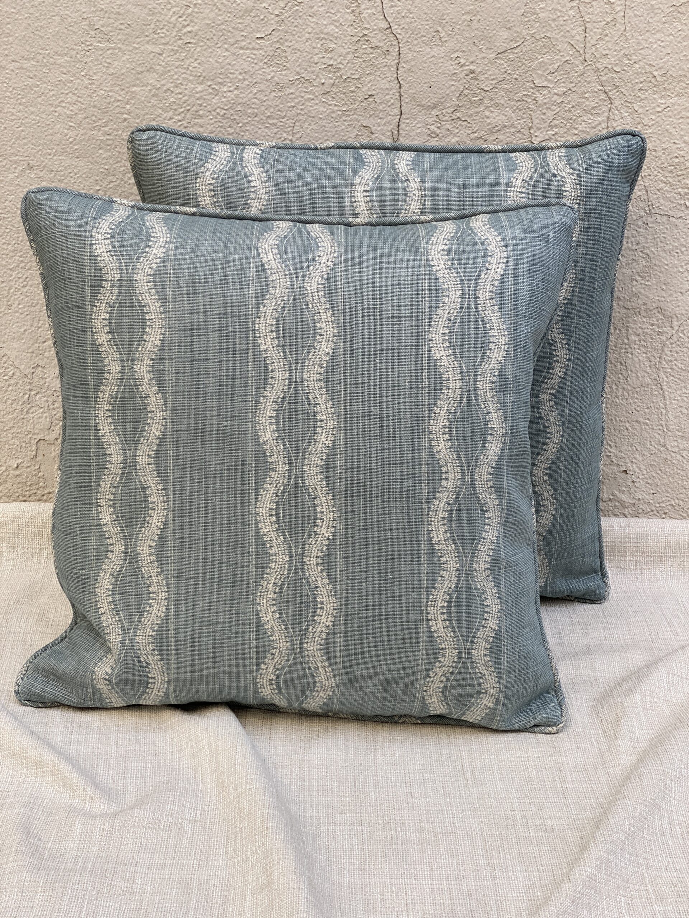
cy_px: 459
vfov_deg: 36.8
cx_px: 344
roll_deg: -2.3
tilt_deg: -22.5
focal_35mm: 52
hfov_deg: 28.0
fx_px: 1380
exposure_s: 1/122
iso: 20
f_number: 2
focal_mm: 6
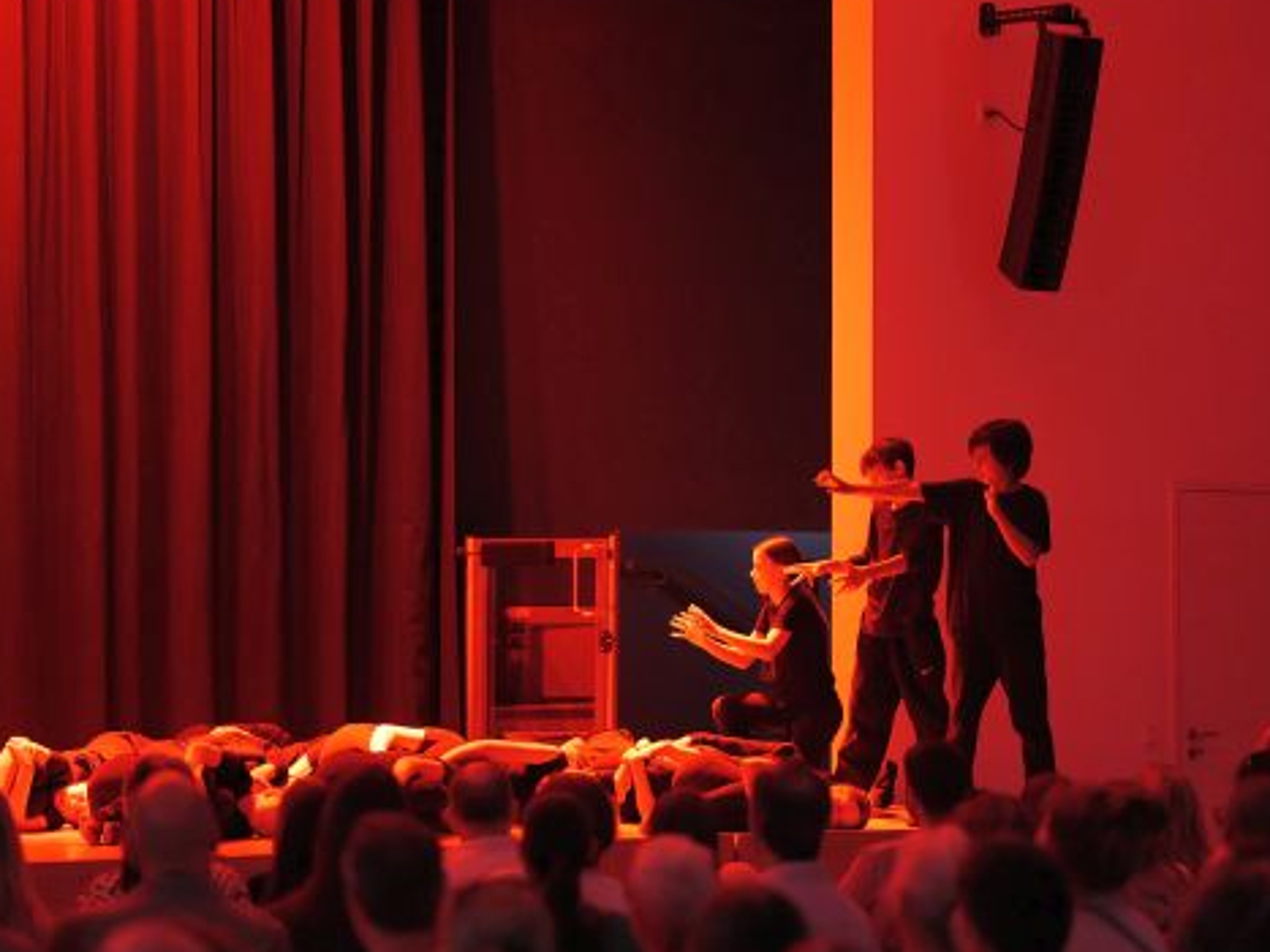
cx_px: 500
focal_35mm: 105
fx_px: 3851
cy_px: 460
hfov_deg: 18.7
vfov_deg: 14.1
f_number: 1.8
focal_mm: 85
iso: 6400
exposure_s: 1/100
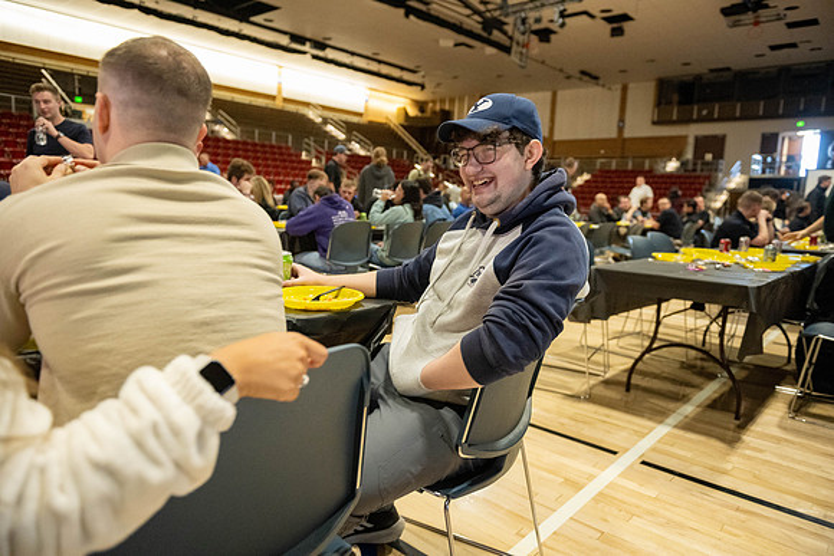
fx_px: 556
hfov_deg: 73.7
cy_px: 278
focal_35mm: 24
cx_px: 417
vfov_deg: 53.2
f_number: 2.8
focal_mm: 24
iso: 5000
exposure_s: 1/250
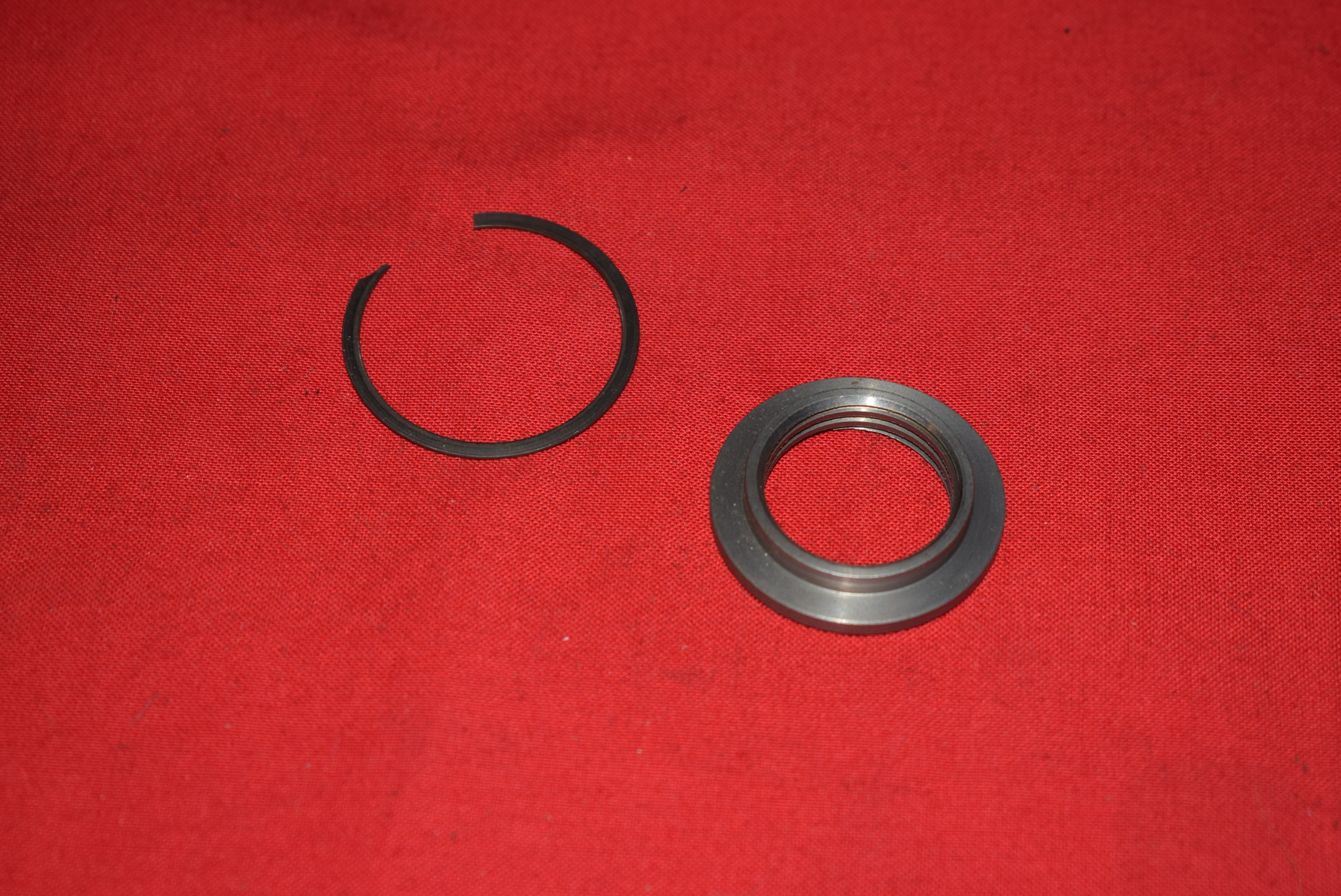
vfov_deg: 16.6
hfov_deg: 24.6
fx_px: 3075
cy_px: 448
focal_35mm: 82
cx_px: 670
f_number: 5.6
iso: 160
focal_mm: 55
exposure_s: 1/80
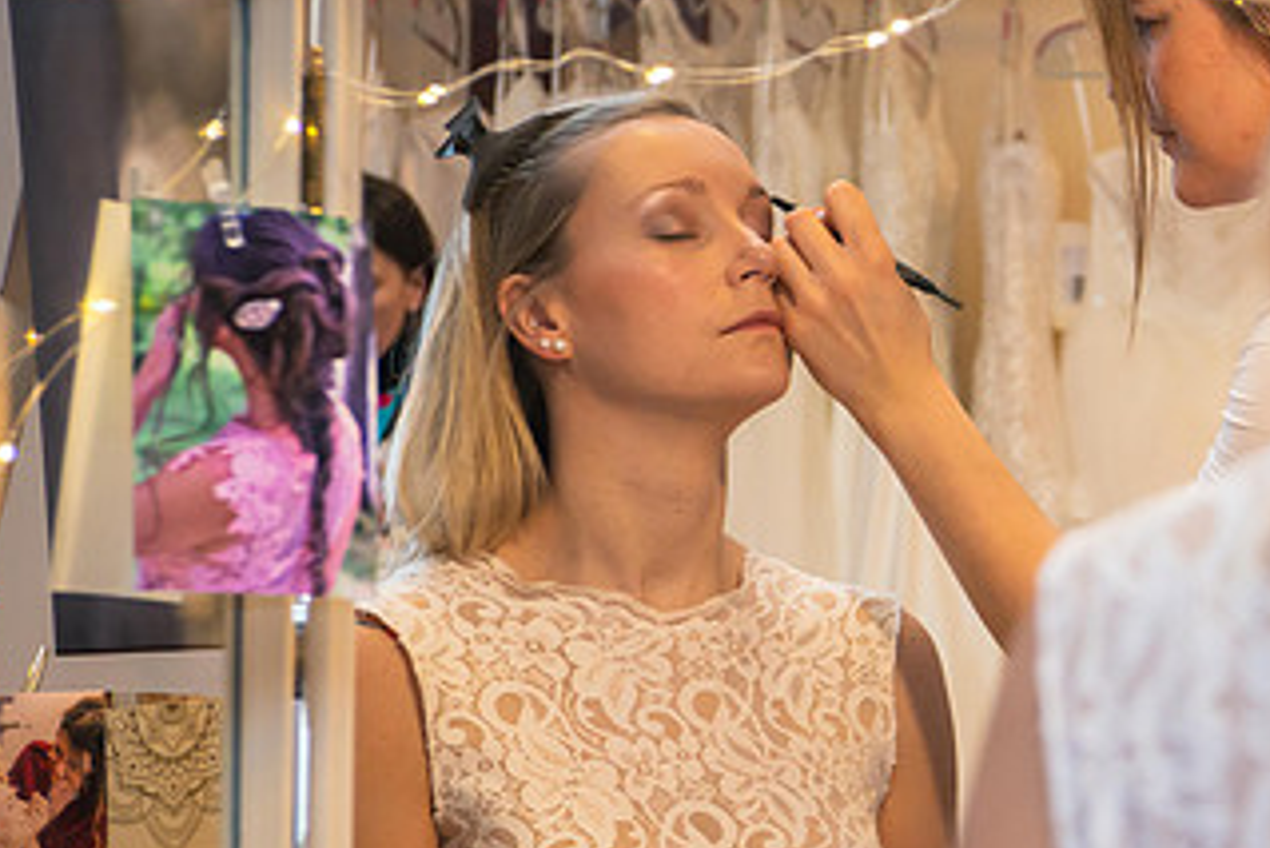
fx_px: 5576
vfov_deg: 8.7
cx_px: 1407
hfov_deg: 12.8
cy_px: 546
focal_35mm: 158
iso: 1000
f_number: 7.1
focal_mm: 70
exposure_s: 1/60
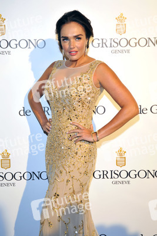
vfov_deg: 41.1
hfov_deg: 28.1
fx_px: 314
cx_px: 78
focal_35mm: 48
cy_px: 118
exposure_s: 1/100
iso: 500
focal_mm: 48
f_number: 5.6
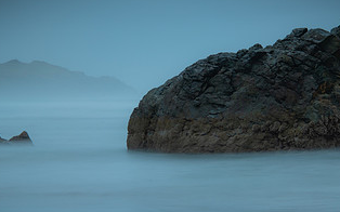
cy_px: 141
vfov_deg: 5.0
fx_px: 2445
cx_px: 188
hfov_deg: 8.0
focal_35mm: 264
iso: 100
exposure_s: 15
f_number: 22
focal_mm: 135
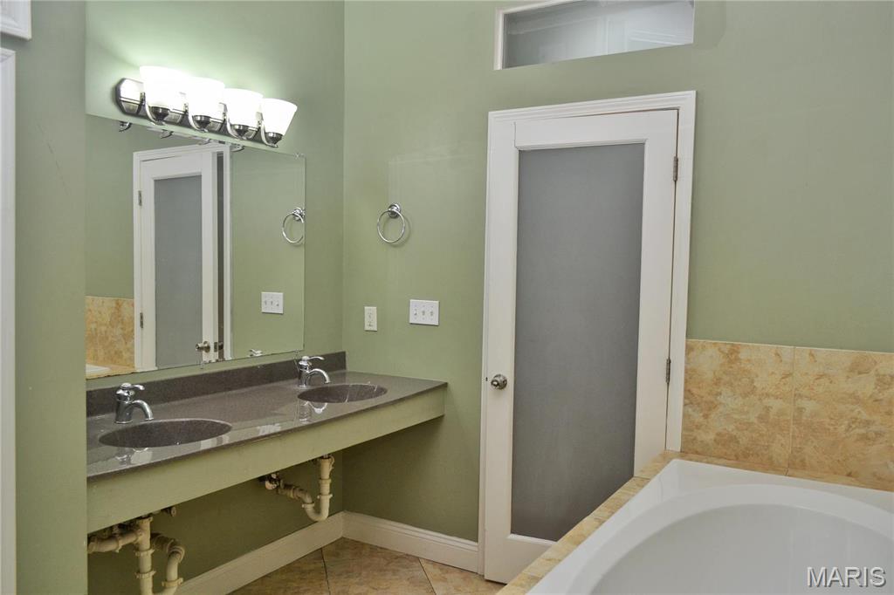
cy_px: 298
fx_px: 670
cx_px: 447
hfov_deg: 67.4
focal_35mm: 27
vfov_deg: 47.9
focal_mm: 18
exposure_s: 1/60
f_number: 5.6
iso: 400
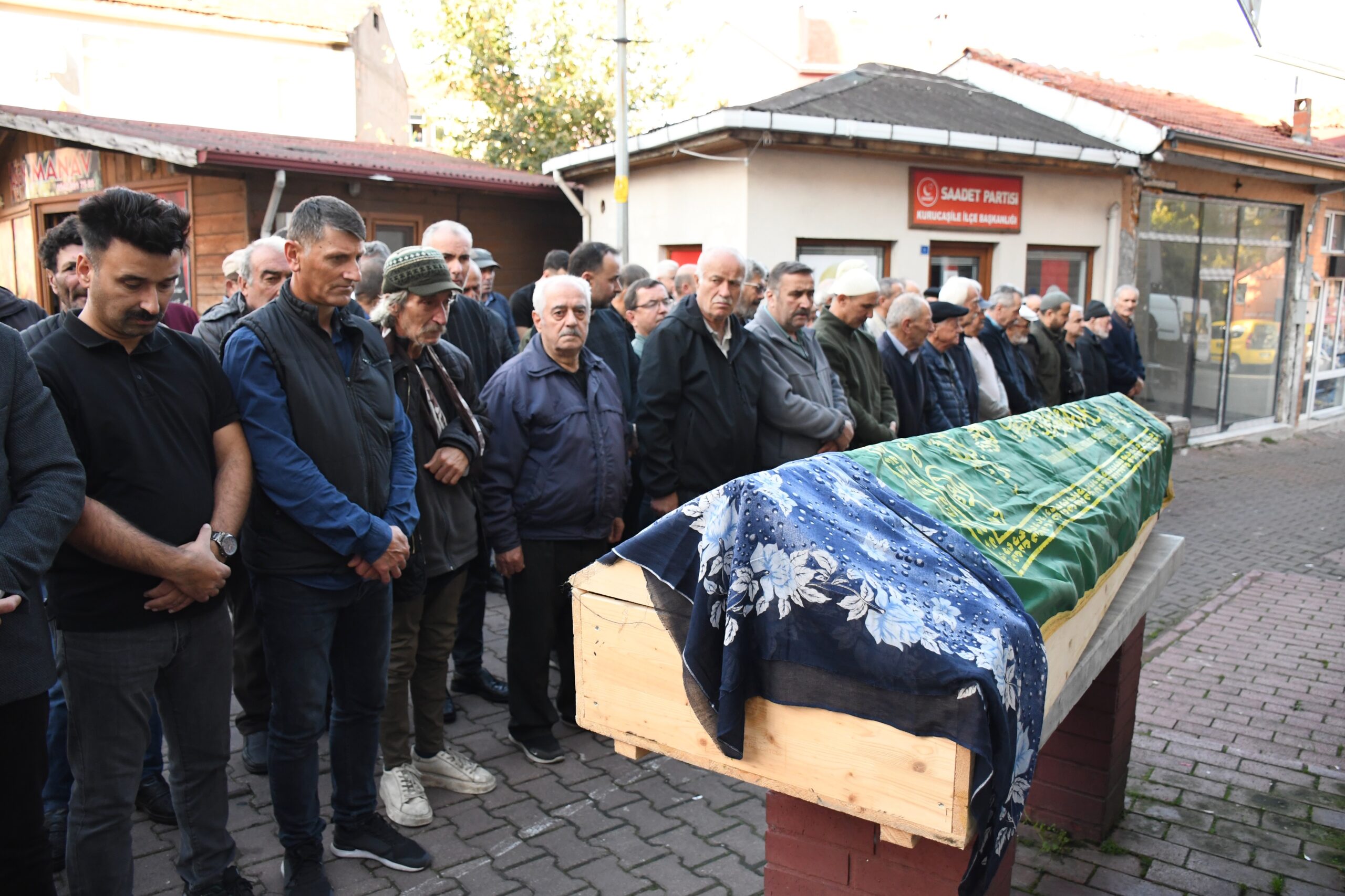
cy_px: 448
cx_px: 672
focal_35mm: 27
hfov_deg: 67.4
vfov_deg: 47.9
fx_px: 1009
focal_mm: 18
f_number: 3.5
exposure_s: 1/800
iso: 1600
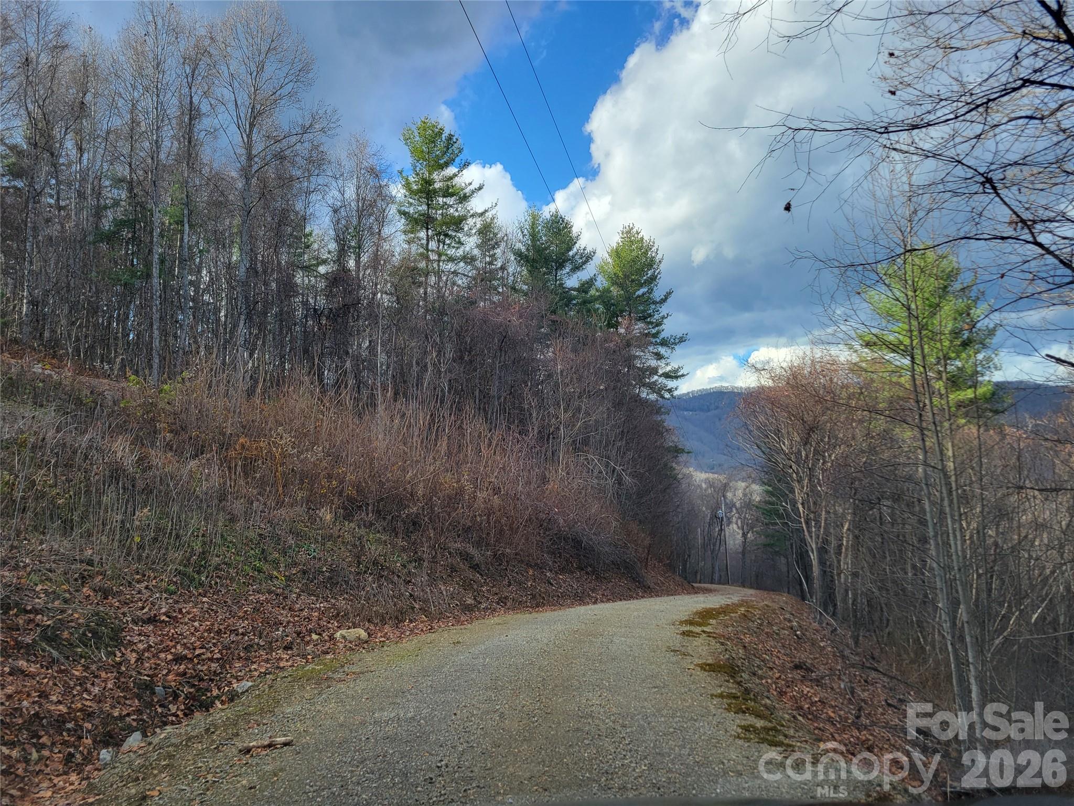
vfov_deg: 53.1
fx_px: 807
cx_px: 537
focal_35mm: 26
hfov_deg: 67.3
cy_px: 403
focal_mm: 5.4
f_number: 1.8
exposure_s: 1/677
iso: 40
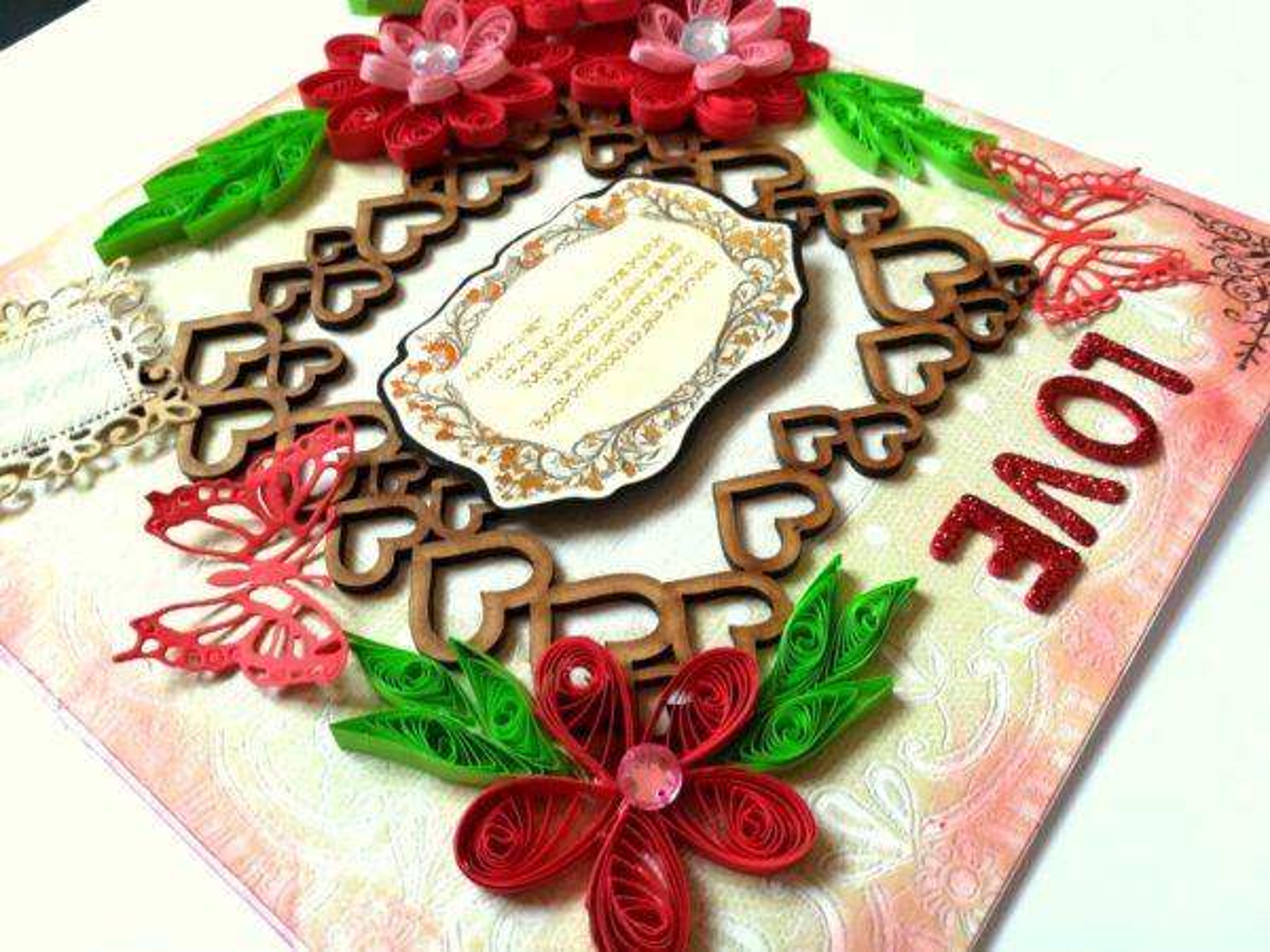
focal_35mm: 26
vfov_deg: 53.1
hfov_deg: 67.3
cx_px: 635
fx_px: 954
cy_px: 476
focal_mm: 3.83
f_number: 2.2
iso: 80
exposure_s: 1/33.3
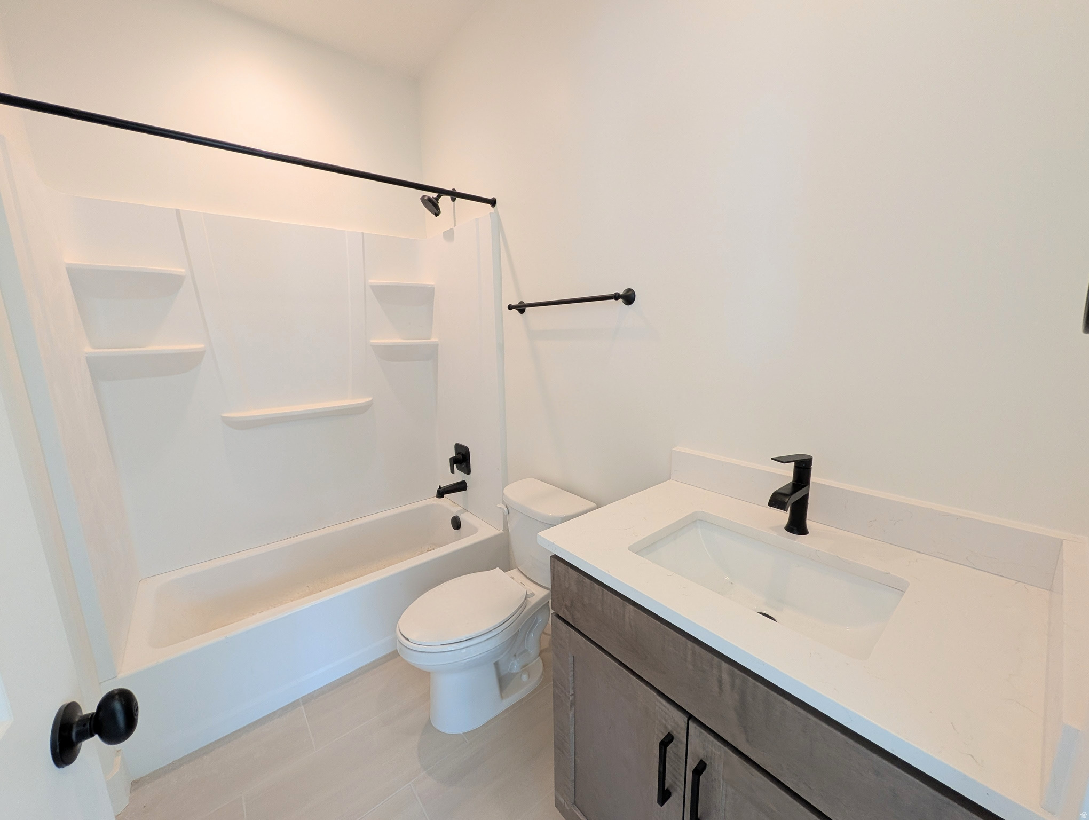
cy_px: 410
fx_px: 378
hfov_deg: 110.5
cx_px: 544
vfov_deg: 94.6
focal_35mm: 12
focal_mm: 2.02
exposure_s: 1/120
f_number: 1.7
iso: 90
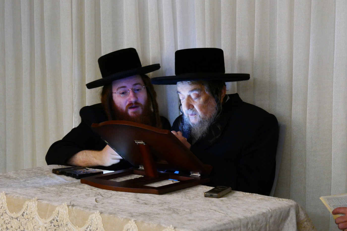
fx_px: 1050
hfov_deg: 18.8
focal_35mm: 109
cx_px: 174
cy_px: 116
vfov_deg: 12.6
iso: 1600
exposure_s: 1/20
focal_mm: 39.6
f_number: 5.3
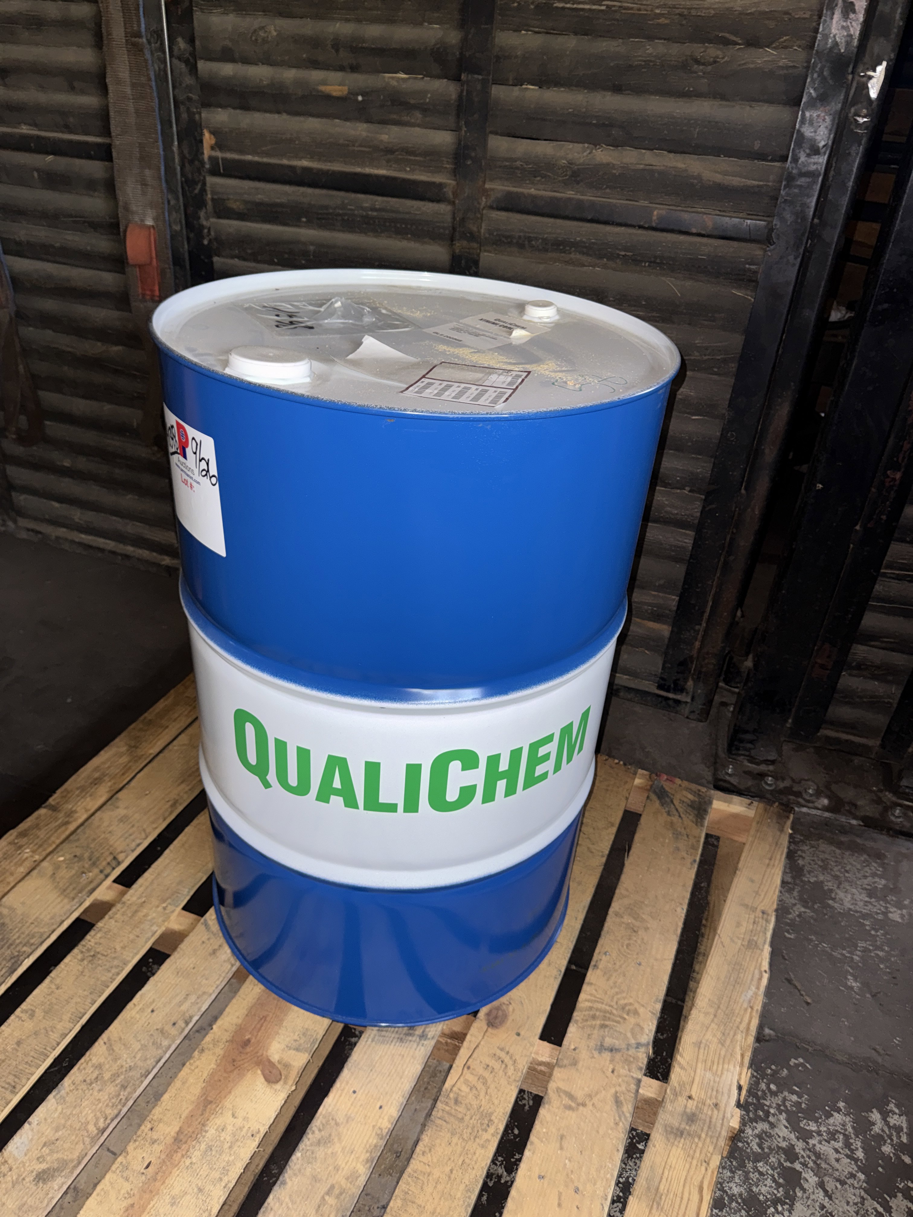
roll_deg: -5.2
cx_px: 456
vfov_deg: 71.6
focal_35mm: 24
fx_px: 844
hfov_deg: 56.8
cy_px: 608
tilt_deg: -33.1
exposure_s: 1/7
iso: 100
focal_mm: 6.76
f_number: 1.78
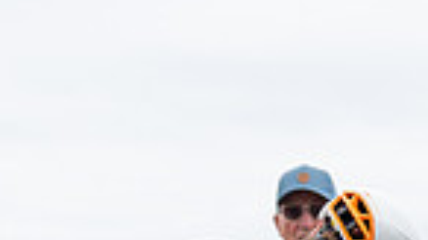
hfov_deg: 6.6
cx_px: 235
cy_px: 388
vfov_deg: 3.7
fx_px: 3687
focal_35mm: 325
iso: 320
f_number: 3.5
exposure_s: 1/1000
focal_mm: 78
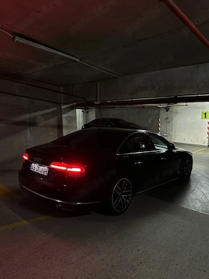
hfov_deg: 54.9
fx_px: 201
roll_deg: +0.5
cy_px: 138
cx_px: 107
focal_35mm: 25
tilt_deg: -7.5
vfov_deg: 69.4
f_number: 1.78
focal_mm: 6.86
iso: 640
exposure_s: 1/34
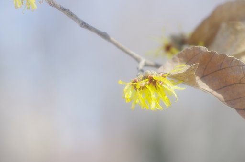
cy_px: 81
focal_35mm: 135
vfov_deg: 10.1
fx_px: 917
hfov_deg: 15.2
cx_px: 122
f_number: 3.2
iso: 160
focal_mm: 90
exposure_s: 1/500
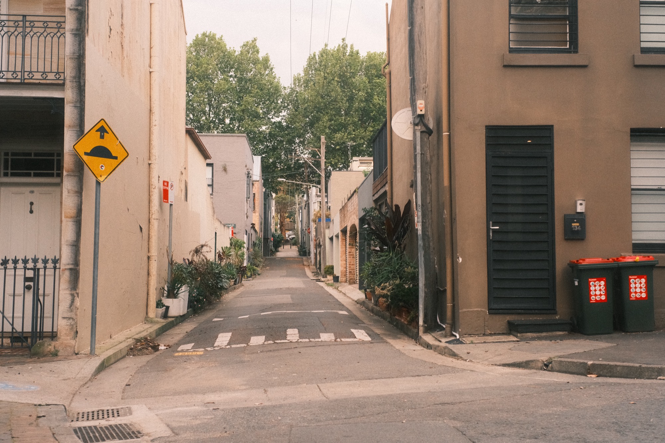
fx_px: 776
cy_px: 222
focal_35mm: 42
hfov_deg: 46.4
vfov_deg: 31.9
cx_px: 332
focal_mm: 28
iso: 2000
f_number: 4.5
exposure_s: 1/420
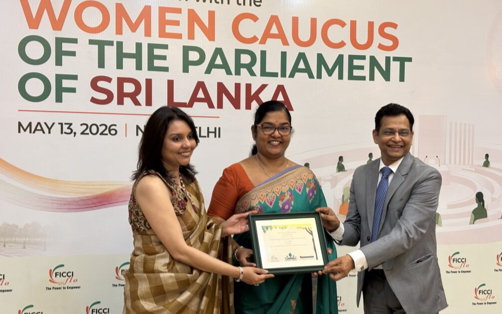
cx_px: 251
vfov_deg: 23.1
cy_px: 183
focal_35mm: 56
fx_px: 766
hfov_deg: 36.3
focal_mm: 5.96
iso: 125
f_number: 1.6
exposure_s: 1/33
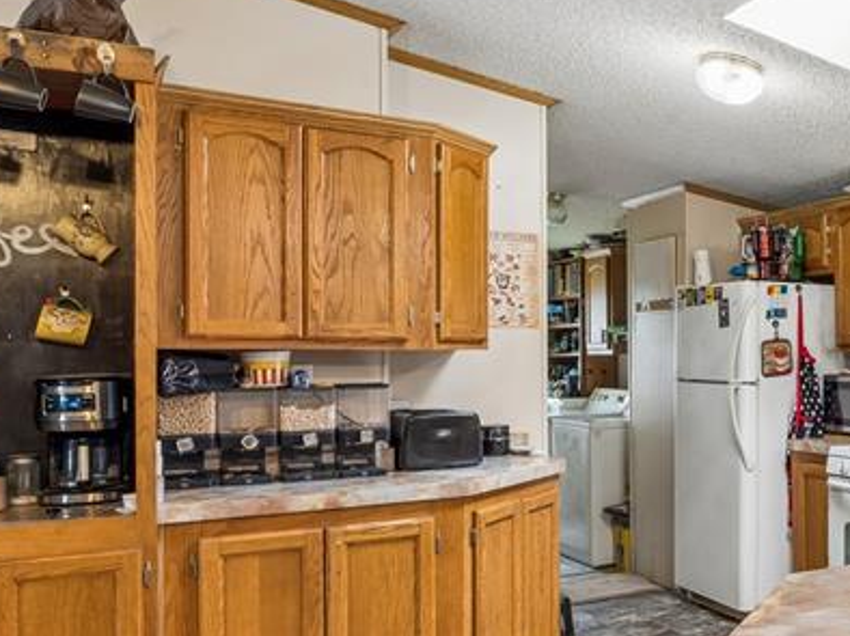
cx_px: 900
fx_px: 982
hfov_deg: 39.6
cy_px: 358
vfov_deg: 35.9
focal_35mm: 40
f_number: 14
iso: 400
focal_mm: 16
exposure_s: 1/3.33
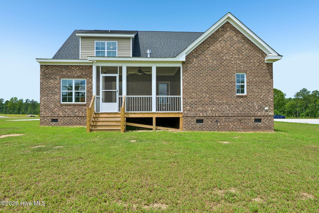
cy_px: 106
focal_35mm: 24
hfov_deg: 73.7
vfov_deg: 53.1
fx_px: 213
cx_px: 160
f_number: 8
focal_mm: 24
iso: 100
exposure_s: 1/500
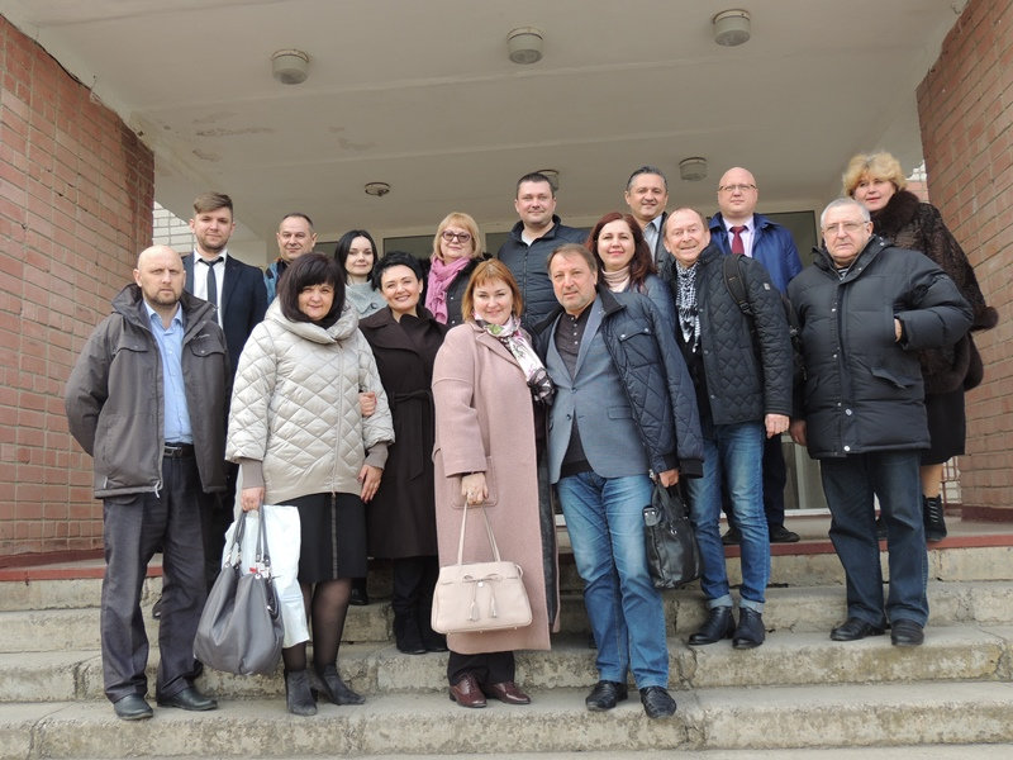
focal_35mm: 33
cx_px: 506
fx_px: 966
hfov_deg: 55.4
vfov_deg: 42.9
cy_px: 380
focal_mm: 5.8
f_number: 3.2
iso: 100
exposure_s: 1/160
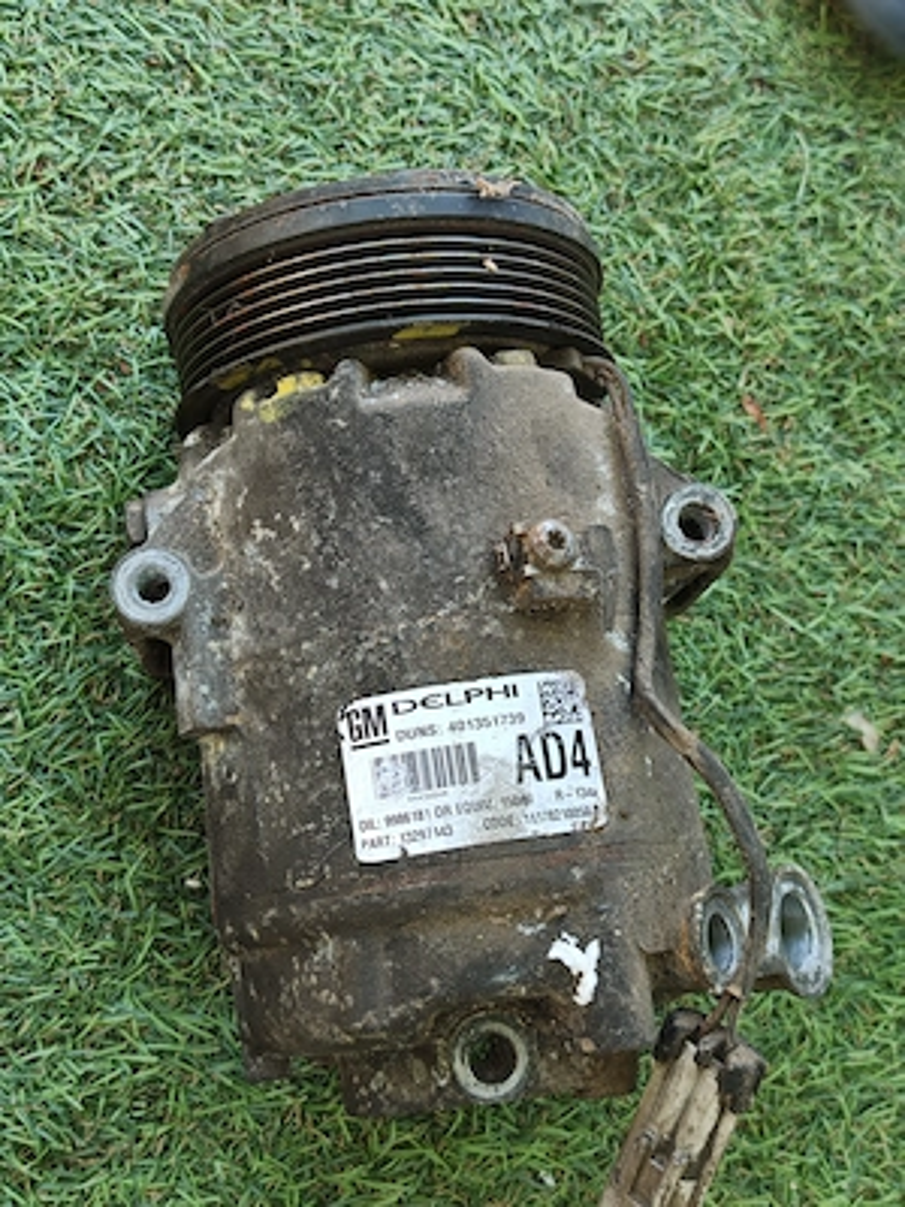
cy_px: 604
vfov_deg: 42.1
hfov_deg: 32.2
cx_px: 452
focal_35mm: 45
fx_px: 1569
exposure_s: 1/110
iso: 50
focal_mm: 6.83
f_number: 2
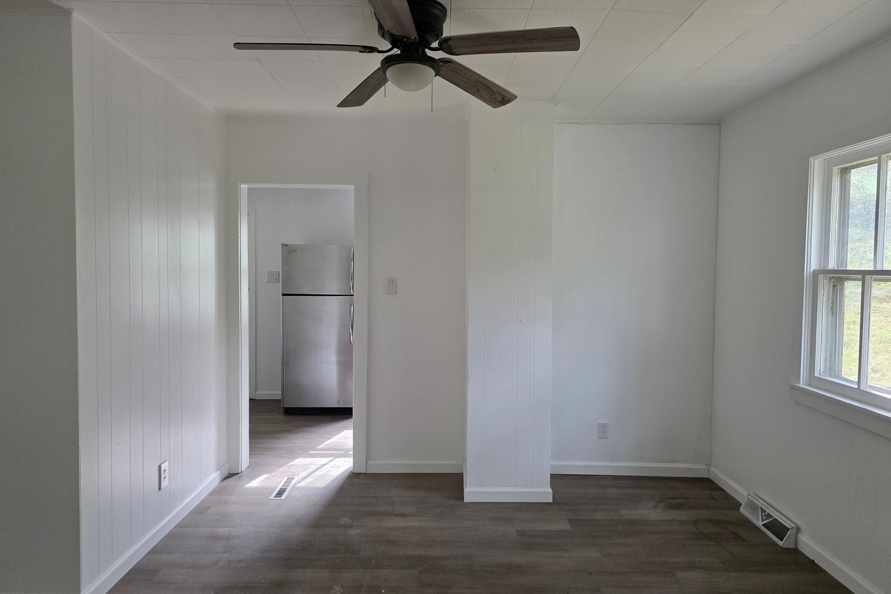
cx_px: 447
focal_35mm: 24
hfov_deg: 73.7
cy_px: 312
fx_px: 594
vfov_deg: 53.1
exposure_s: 1/180
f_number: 1.7
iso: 160
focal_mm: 6.3
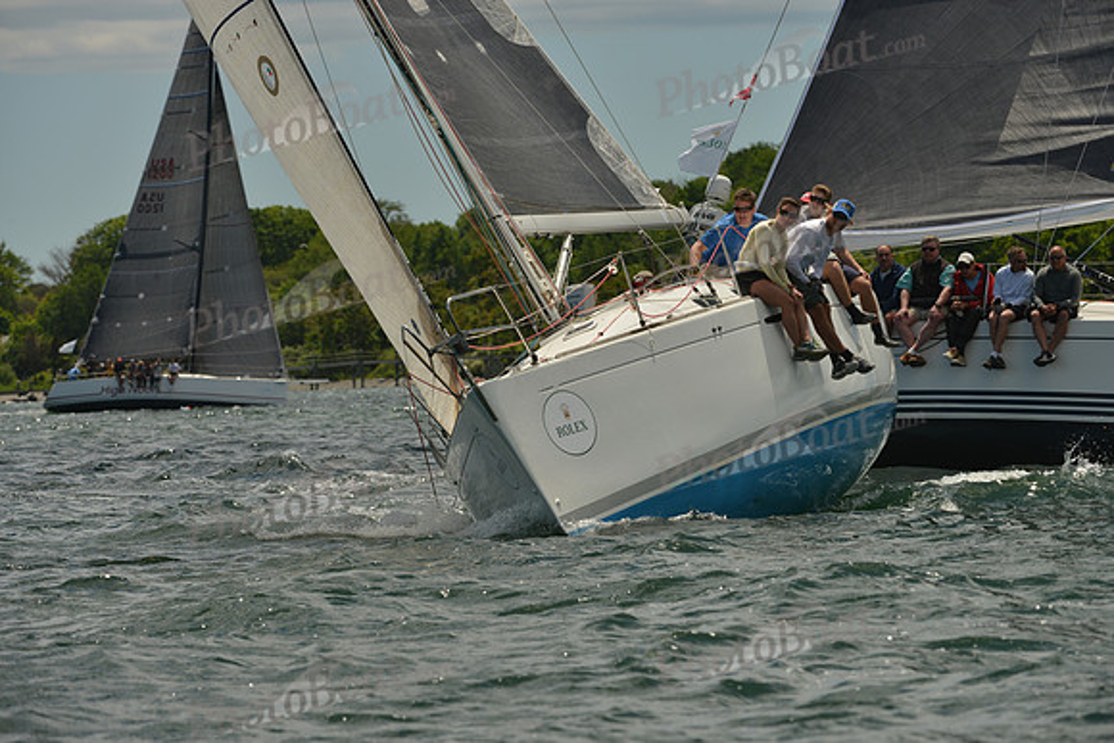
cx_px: 557
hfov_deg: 8.2
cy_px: 372
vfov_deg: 5.5
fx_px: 7738
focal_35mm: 250
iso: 200
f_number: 8
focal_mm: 250
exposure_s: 1/1000
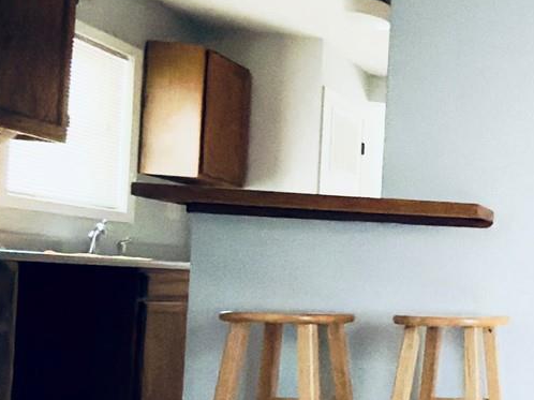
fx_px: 694
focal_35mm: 45
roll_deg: -1.9
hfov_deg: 28.1
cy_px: 291
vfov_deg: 31.7
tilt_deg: -0.2
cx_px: 799
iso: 4000
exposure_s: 1/30
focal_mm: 2.22
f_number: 2.2
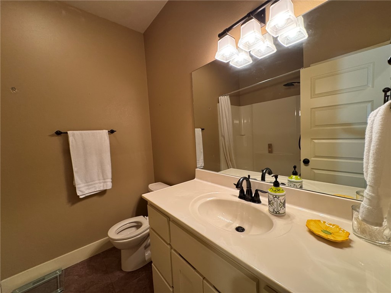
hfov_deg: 102.1
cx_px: 196
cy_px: 146
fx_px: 158
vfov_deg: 85.7
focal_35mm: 14
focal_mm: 2.22
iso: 400
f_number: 2.2
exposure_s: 1/60
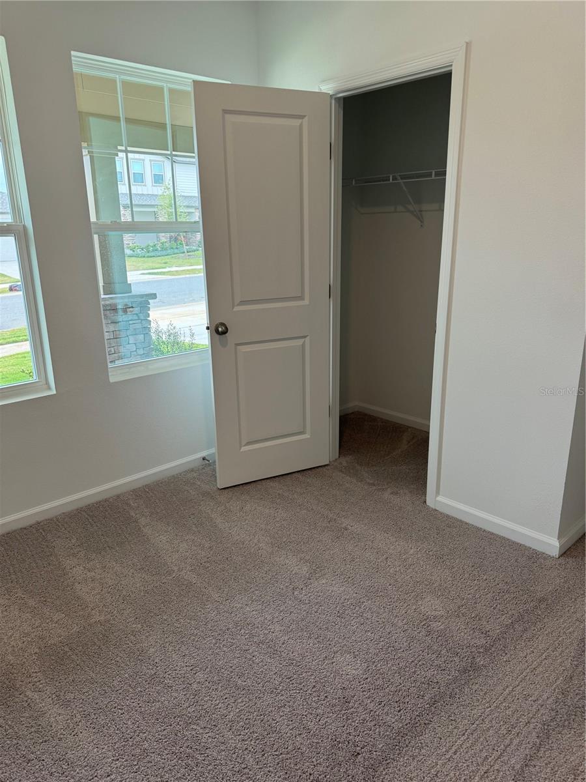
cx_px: 293
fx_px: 542
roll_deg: -1.4
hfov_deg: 56.8
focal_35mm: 24
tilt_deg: -15.1
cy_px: 391
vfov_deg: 71.6
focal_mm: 6.76
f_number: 1.78
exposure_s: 1/120
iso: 125
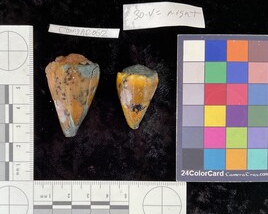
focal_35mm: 37
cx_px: 111
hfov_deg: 48.9
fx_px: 293
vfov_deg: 40.0
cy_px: 120
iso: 50
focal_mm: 3
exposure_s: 1/60
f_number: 1.8
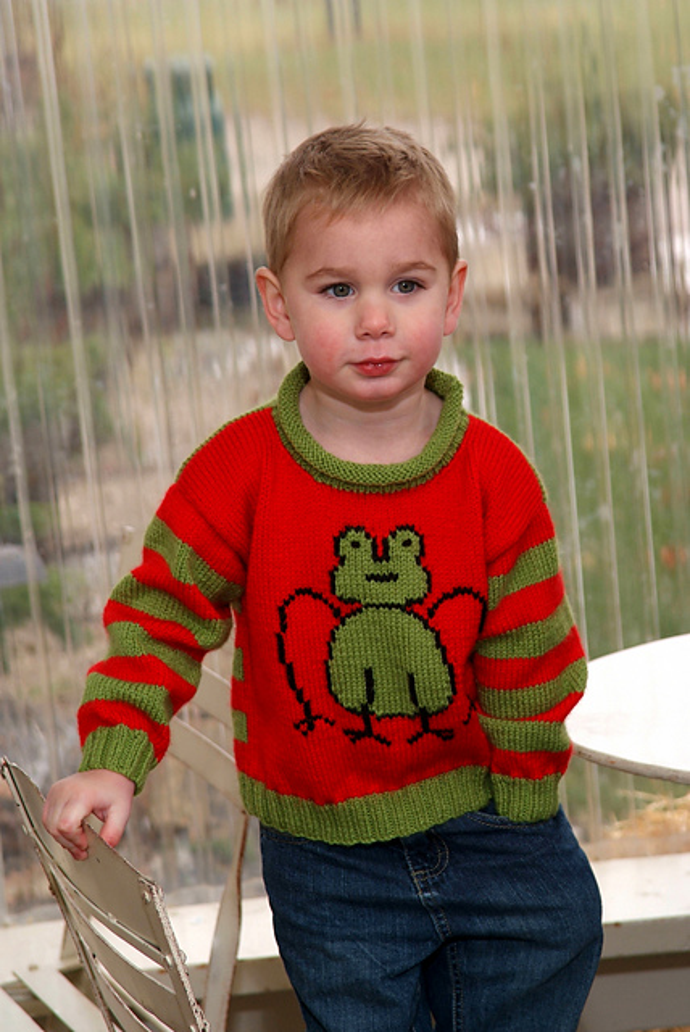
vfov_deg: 15.2
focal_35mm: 135
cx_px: 345
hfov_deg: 10.2
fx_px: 3873
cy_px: 516
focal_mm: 90
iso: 400
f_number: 5.6
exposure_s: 1/90
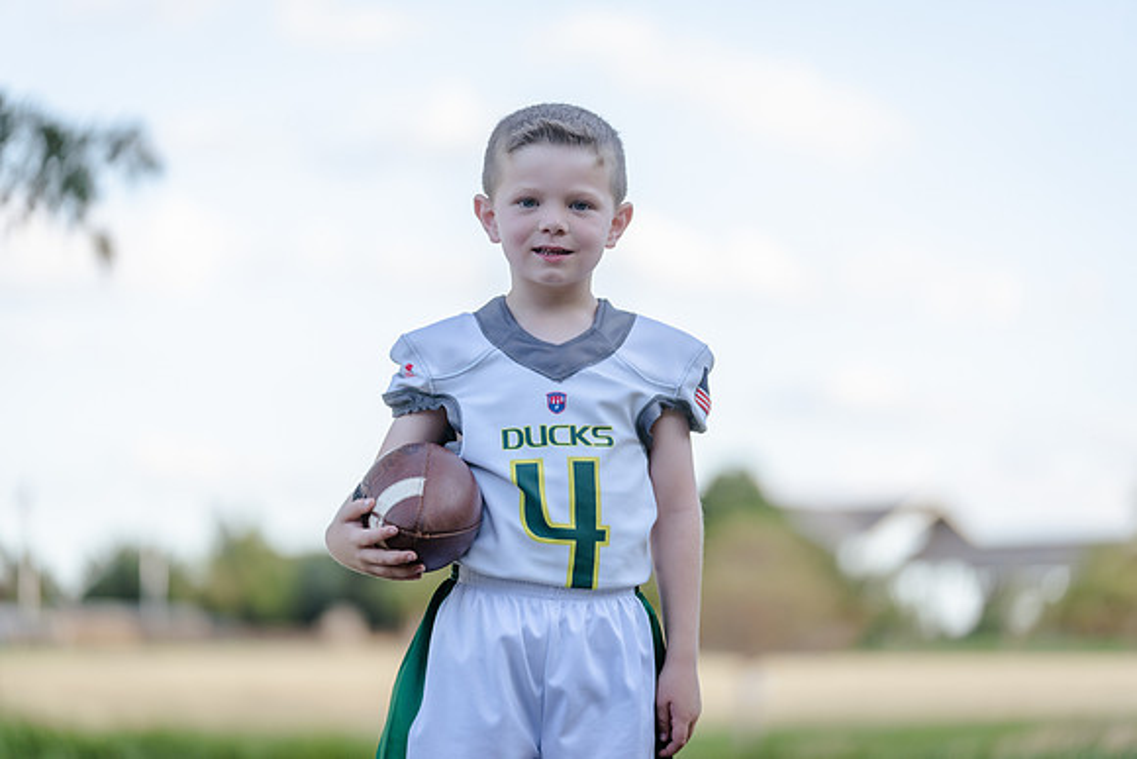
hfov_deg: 15.4
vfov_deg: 10.3
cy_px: 380
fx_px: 4201
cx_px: 568
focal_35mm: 133
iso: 125
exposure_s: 1/320
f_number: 2.8
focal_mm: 133
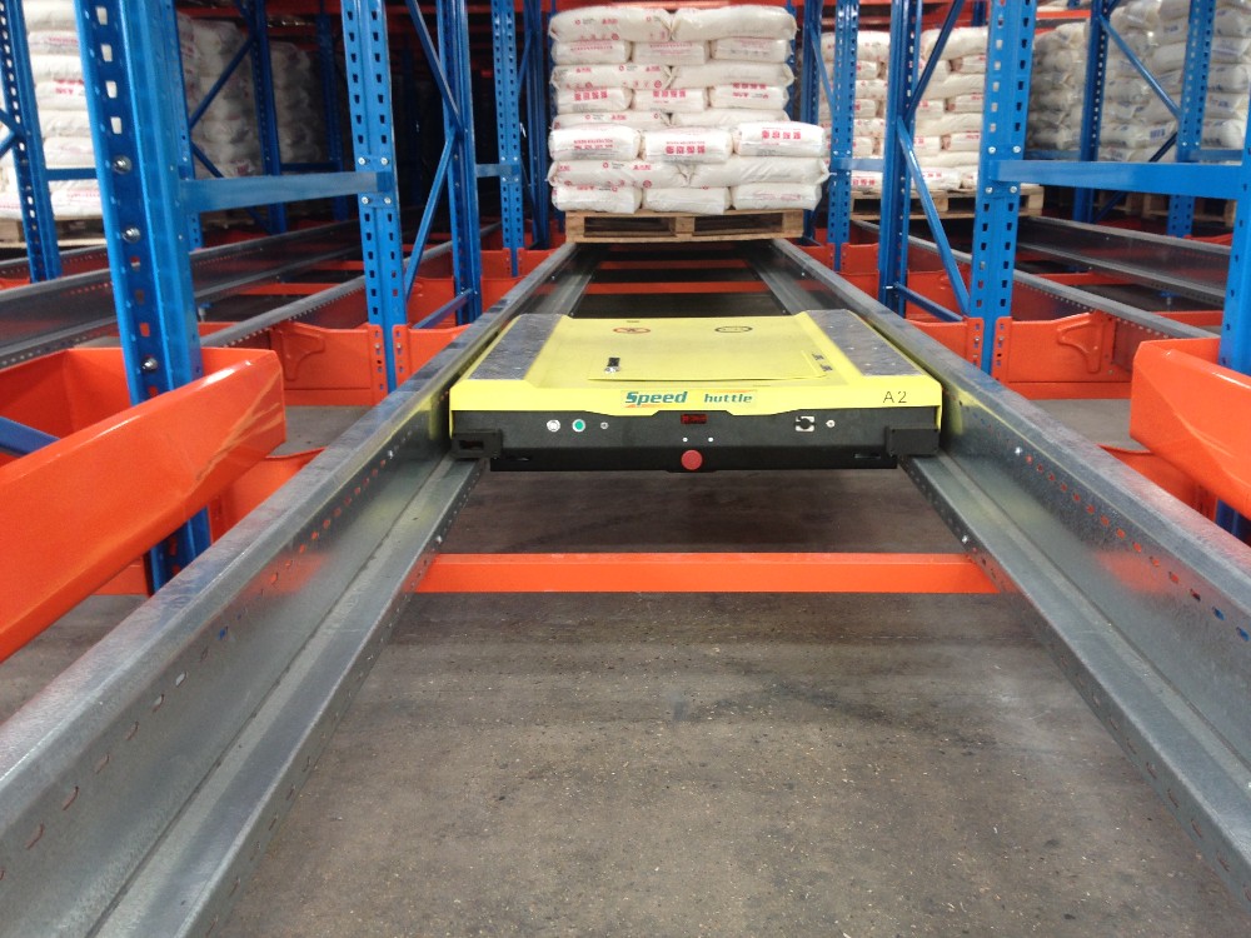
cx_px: 626
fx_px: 1193
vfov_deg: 42.9
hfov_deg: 55.4
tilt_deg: -15.9
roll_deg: +0.9
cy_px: 469
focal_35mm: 33
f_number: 2.4
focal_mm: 4.12
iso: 50
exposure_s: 1/30
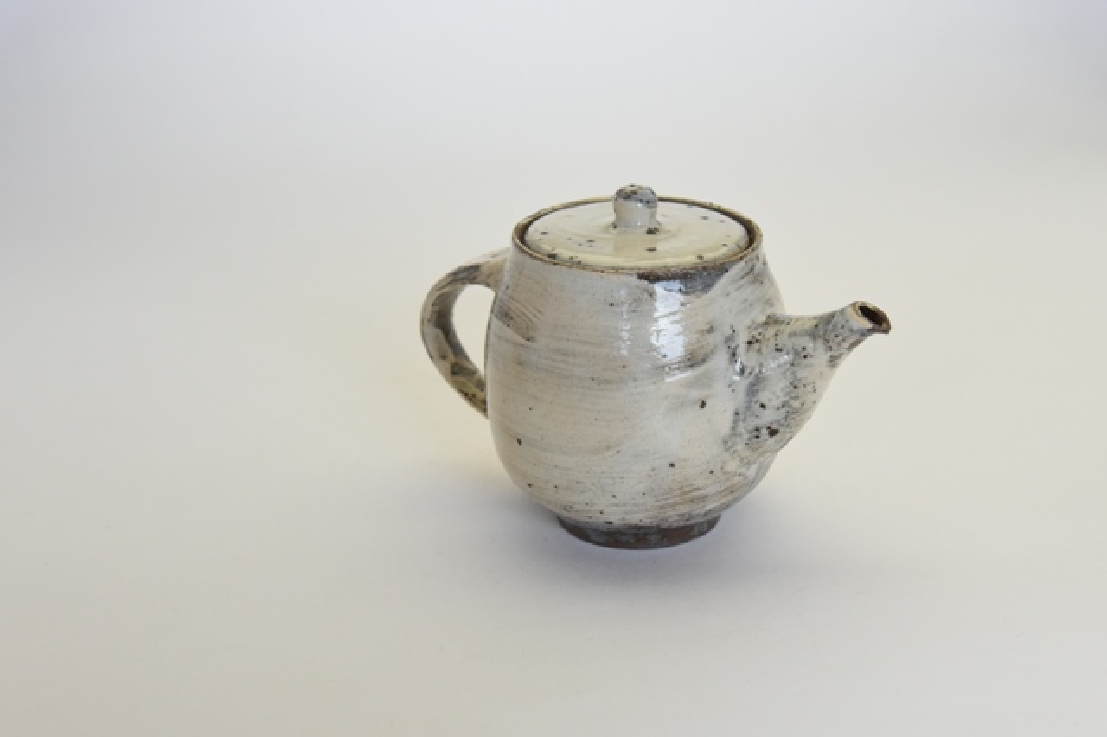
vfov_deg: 24.6
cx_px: 554
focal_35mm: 55
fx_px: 1690
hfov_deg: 36.3
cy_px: 368
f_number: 6.3
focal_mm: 55
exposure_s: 1/160
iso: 1600
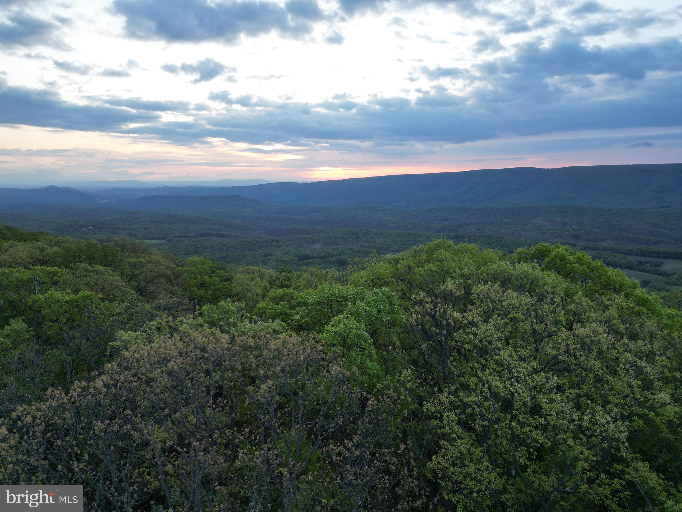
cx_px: 341
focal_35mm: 24
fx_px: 473
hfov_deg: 71.6
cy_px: 256
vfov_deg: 56.8
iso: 100
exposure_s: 1/200
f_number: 1.7
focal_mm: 6.72
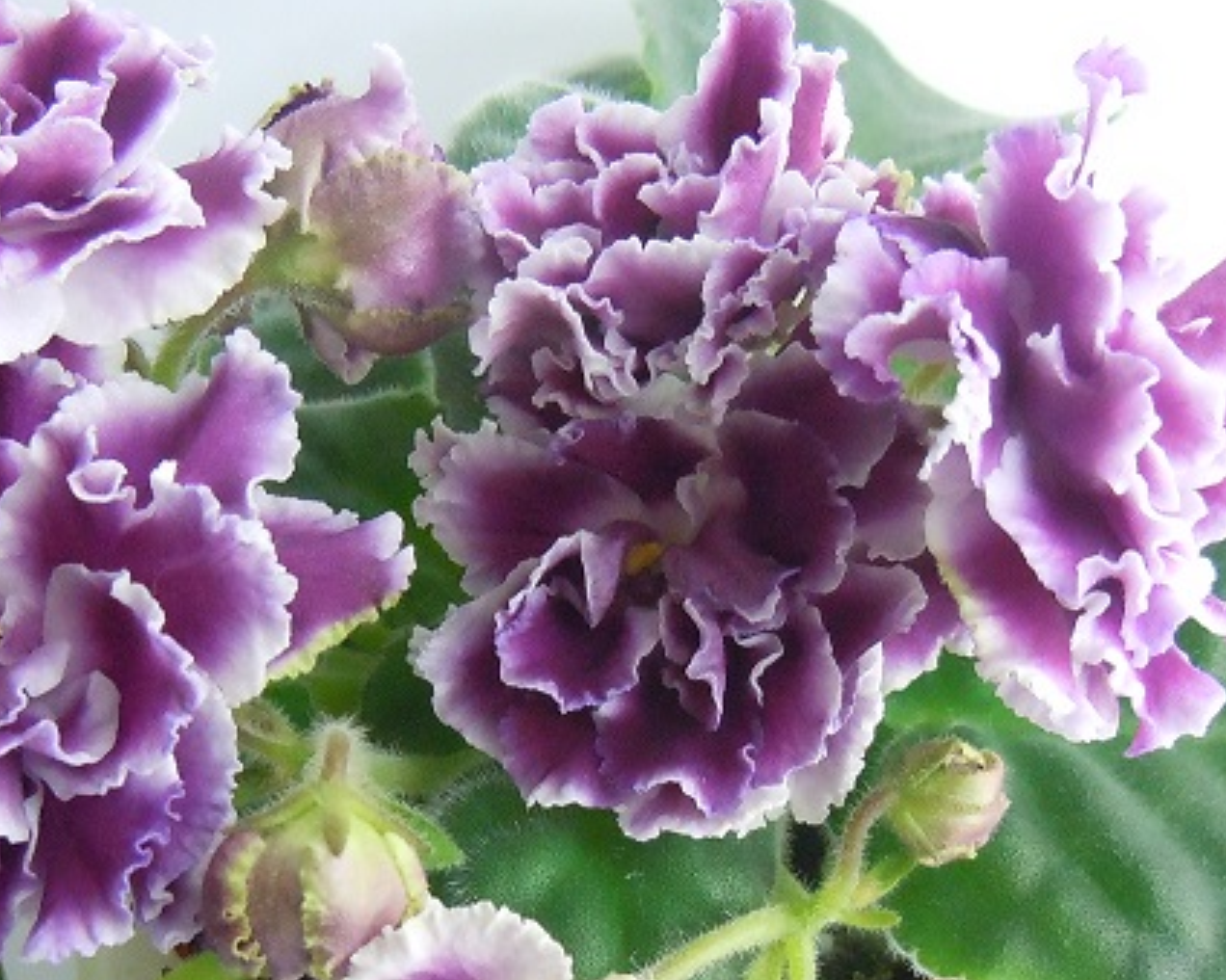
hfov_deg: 33.5
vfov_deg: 26.9
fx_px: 2031
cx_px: 506
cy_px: 705
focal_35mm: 56
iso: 800
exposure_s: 1/100
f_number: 3.5
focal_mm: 5.4
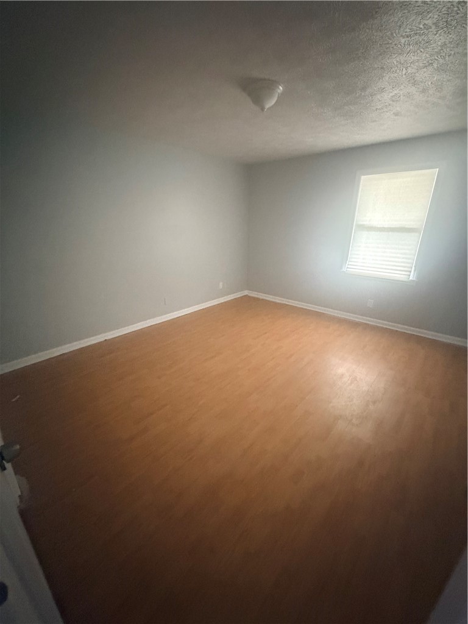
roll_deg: -0.6
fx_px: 252
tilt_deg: -21.2
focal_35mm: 14
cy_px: 312
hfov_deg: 85.7
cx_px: 234
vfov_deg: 102.1
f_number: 2.2
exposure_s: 1/40
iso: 1250
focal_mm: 2.22
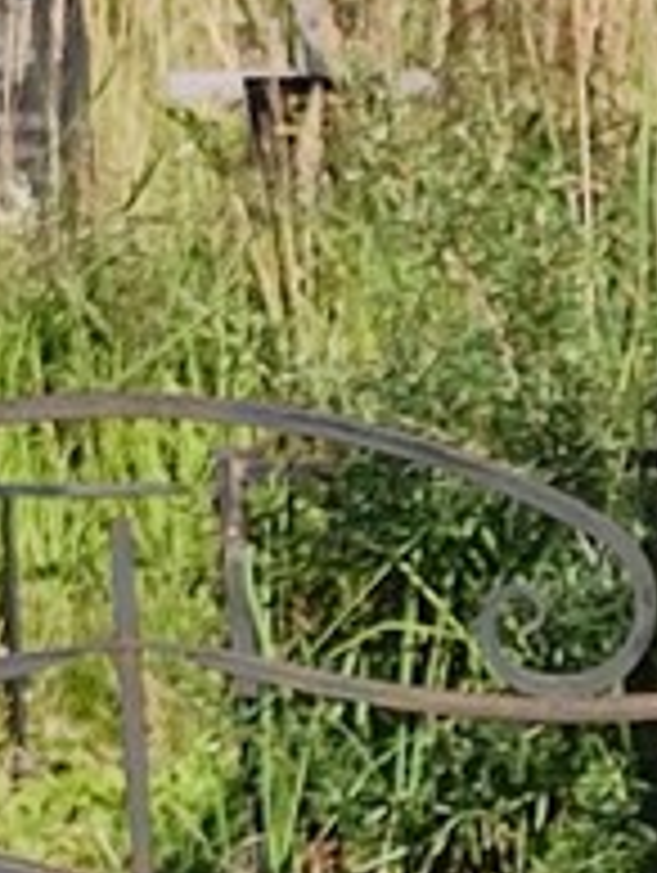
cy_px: 1296
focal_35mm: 103
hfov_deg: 12.8
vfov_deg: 17.2
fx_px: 2601
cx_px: 1264
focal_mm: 6.04
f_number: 1.9
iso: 50
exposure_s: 1/651
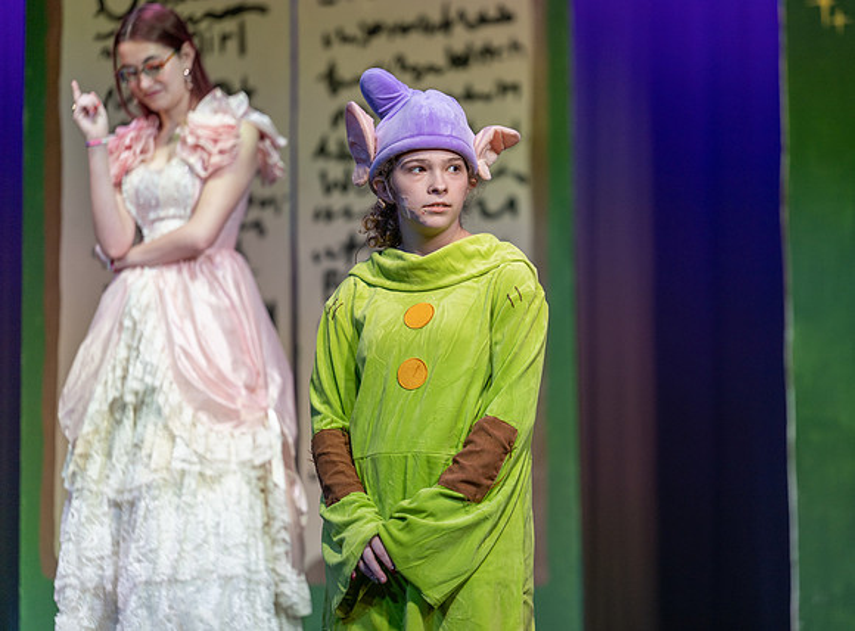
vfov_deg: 9.1
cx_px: 511
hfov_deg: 12.3
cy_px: 319
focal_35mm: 162
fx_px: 3973
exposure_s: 1/400
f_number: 2.8
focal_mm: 140
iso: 280
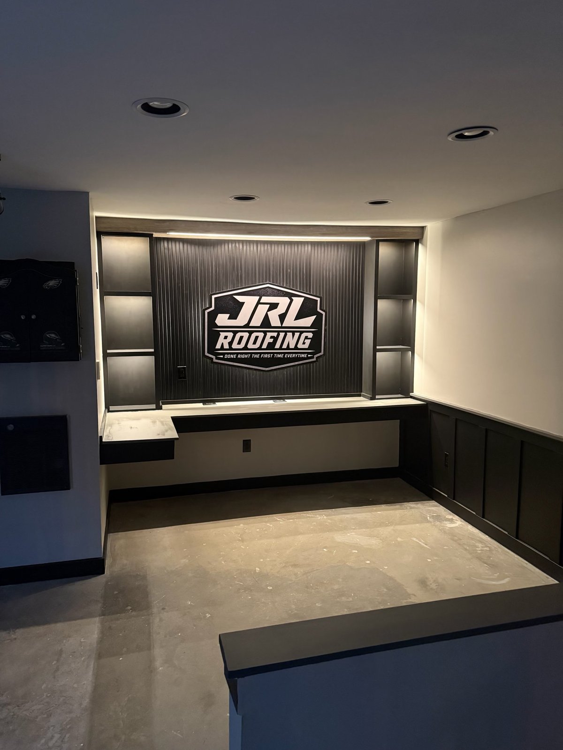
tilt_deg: -7.5
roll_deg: -1.6
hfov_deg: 56.8
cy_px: 375
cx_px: 282
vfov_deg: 71.6
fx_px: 520
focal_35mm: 24
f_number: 1.78
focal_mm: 6.76
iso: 800
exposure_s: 1/30
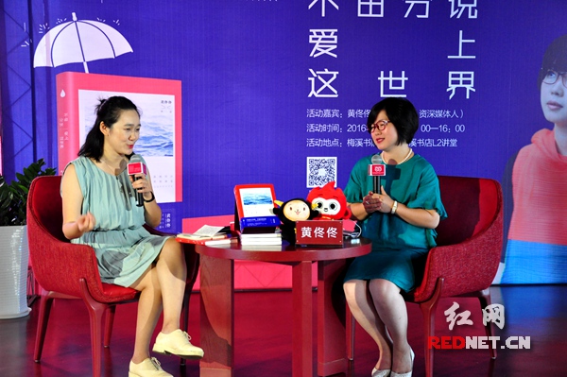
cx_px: 284
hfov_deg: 35.1
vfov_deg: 23.7
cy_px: 188
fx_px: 897
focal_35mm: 57
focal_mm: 38
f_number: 4.5
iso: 1600
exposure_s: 1/60
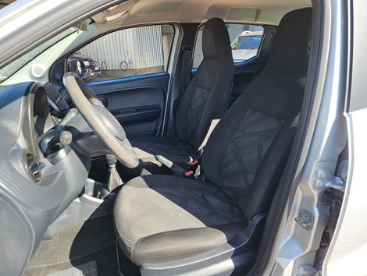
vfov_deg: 59.0
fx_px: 244
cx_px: 184
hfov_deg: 73.8
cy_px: 138
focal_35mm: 23
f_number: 1.8
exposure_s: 1/417
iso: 40
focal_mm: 5.4
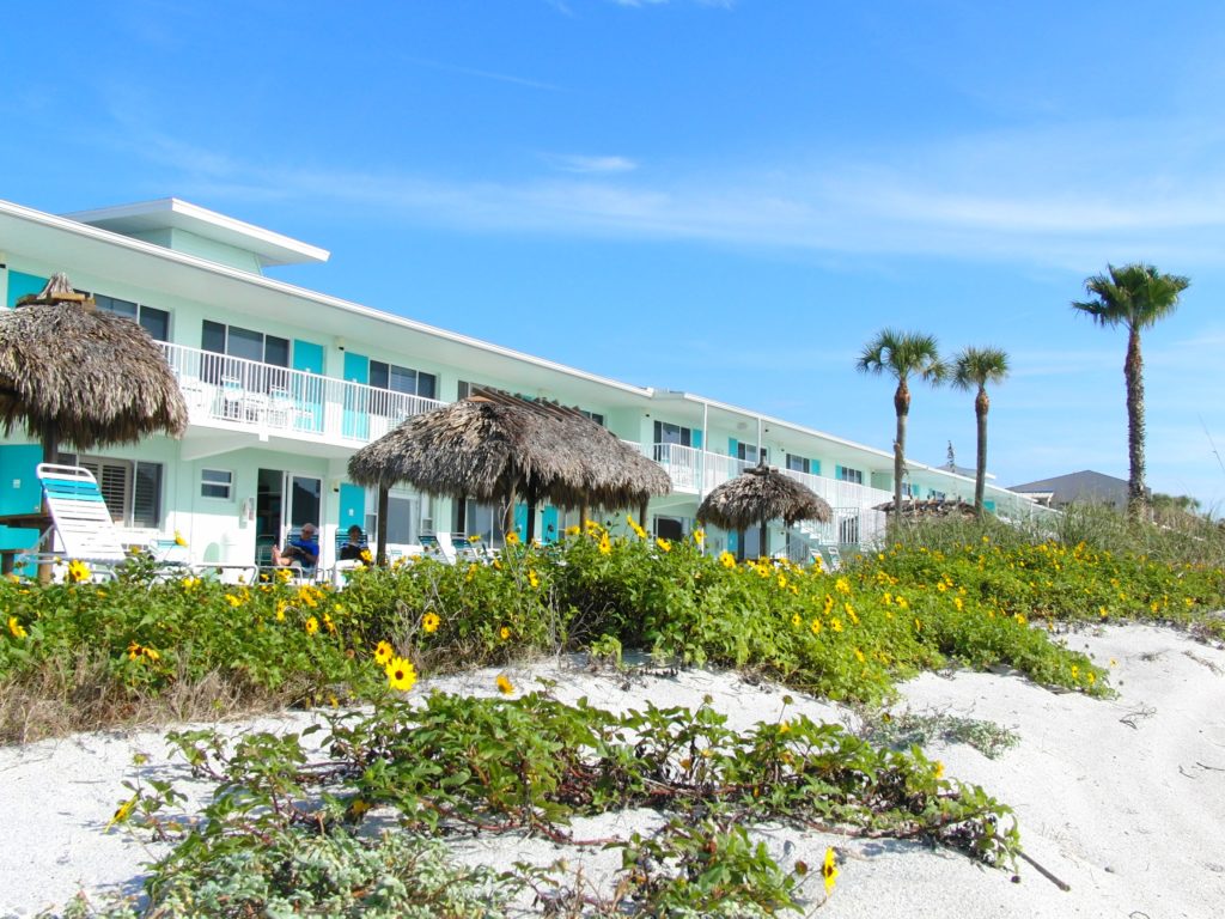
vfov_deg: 35.1
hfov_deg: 45.8
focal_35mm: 41
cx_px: 612
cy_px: 460
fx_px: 1451
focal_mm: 8.3
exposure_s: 1/250
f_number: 9.6
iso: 100
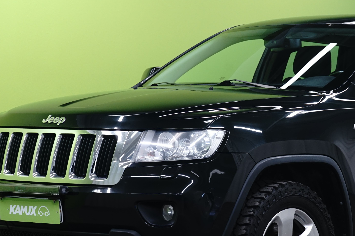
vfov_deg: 9.5
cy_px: 130
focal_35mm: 145
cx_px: 294
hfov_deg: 14.1
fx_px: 1430
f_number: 8
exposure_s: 1/6
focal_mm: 70
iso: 500
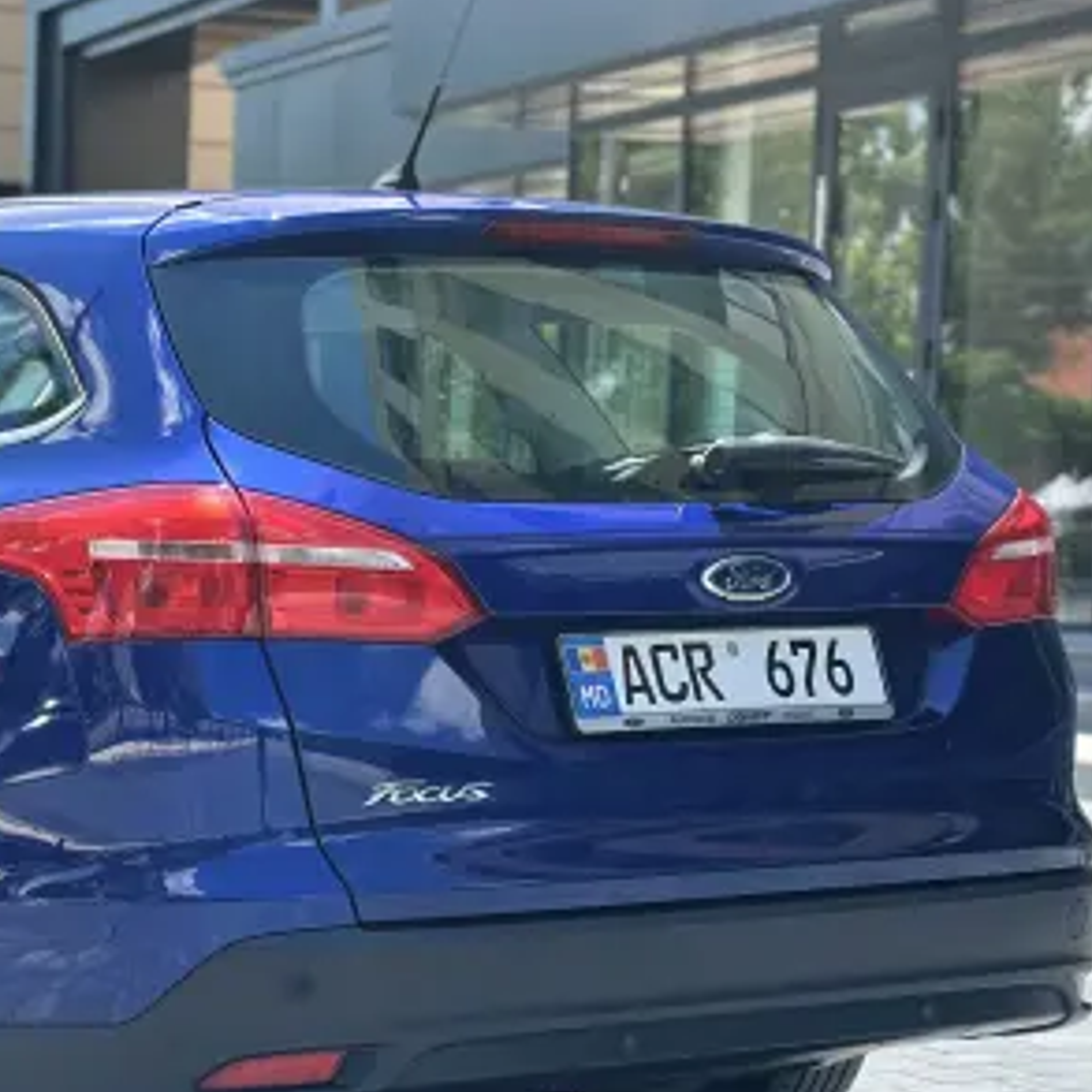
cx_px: 112
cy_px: 742
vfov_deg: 18.4
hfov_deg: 18.2
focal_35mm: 94
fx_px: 3355
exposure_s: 1/1916
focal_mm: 6.86
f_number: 1.78
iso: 80
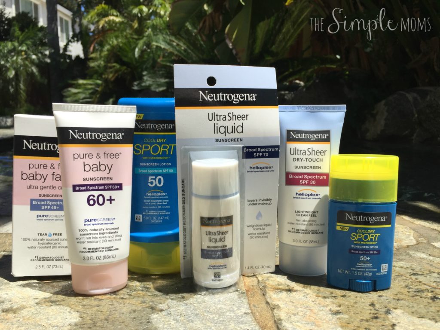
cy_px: 165
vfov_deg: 48.2
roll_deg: -1.6
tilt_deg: -8.1
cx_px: 220
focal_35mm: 29
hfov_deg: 61.7
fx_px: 369
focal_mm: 4.15
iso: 32
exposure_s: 1/1883
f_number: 2.2
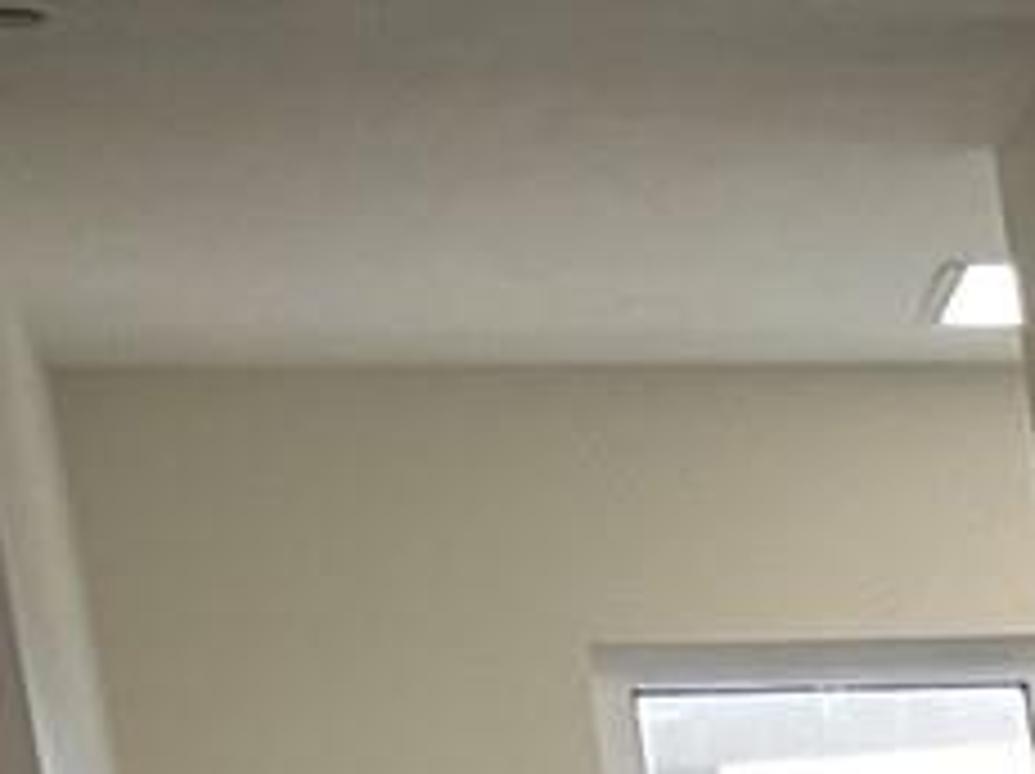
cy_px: 2628
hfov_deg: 7.9
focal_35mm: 202
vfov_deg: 6.5
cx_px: 3452
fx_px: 6033
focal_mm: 3
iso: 40
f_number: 1.8
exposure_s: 1/60
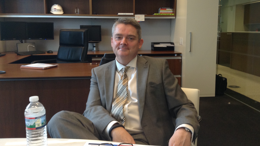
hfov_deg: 52.8
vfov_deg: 31.1
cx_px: 135
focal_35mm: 38
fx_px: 262
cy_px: 62
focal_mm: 3.3
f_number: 2.4
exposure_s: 1/24
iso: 64
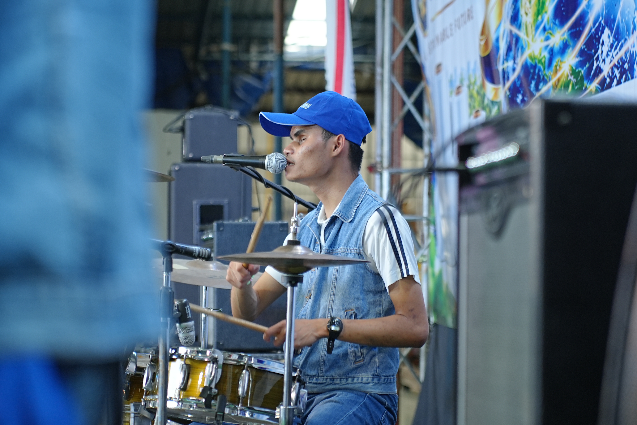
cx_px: 318
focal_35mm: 112
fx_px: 1982
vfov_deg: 12.2
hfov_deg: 18.3
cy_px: 212
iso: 500
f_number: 2.8
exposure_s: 1/100
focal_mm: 75
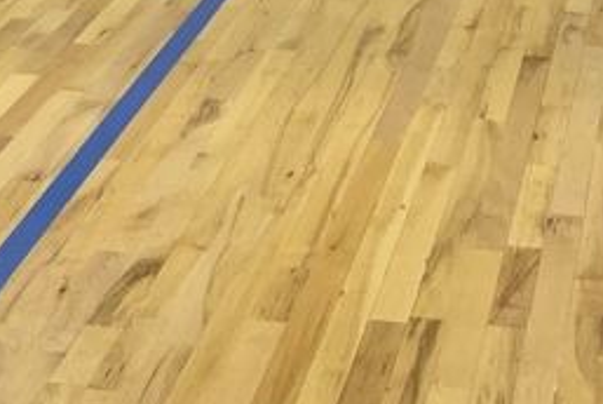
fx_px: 2012
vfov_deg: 10.7
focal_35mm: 120
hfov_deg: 17.0
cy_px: -326
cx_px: 404
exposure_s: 1/60
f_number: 1.8
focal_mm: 3
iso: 125
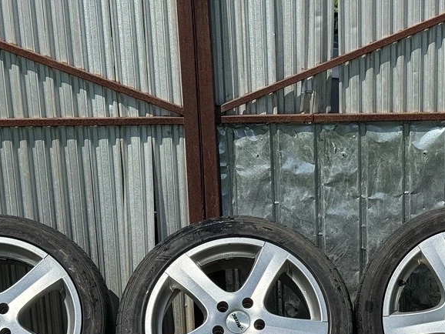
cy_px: 233
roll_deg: +0.6
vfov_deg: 17.7
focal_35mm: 83
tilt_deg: -16.2
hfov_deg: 23.2
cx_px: 358
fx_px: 1067
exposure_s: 1/5848
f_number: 1.78
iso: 64
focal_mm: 6.76
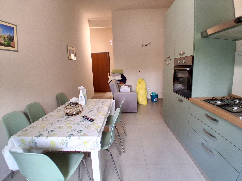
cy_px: 90
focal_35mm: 17
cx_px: 121
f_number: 2.2
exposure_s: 1/40
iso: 320
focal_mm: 1.4
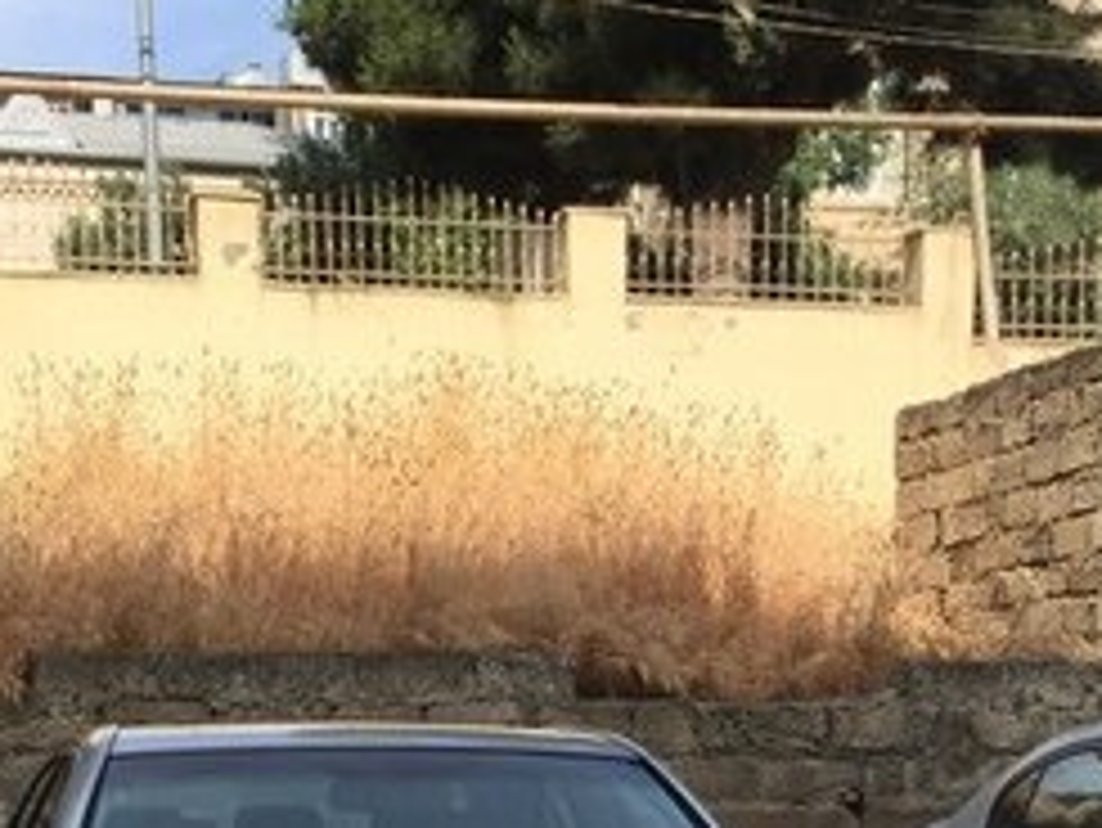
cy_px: 1105
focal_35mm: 78
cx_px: 549
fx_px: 2484
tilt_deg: -3.9
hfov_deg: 25.0
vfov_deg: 17.6
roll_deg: +0.9
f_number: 2.2
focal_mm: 4.15
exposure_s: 1/1199
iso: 32
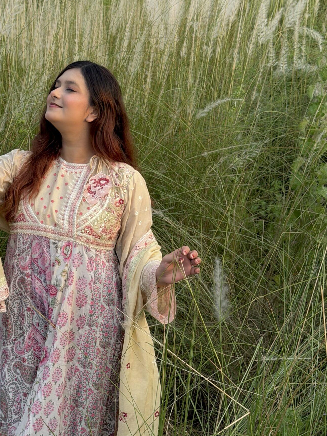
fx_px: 894
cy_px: 296
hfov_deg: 20.6
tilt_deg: -22.8
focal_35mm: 71
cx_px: 86
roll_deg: -1.2
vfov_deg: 27.2
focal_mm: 6.76
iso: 64
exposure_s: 1/541
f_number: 1.78
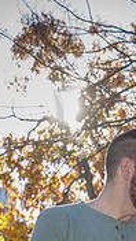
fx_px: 1199
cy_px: 242
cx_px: 124
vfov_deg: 11.4
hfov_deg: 6.5
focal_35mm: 187
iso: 640
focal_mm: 70
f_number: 10
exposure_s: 1/160
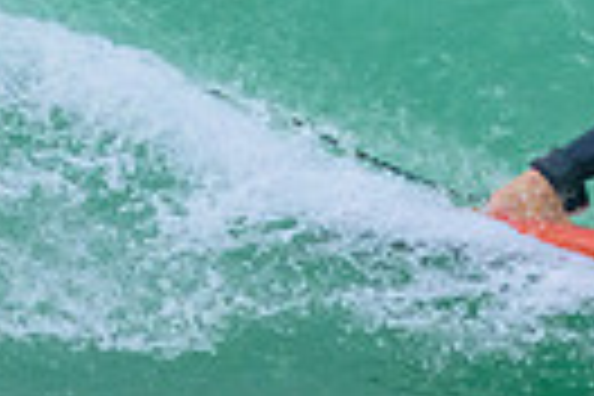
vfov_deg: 0.3
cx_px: 982
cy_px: 59
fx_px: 79804
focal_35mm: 4837
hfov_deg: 0.4
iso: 2800
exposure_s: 1/1600
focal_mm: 800
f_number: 11
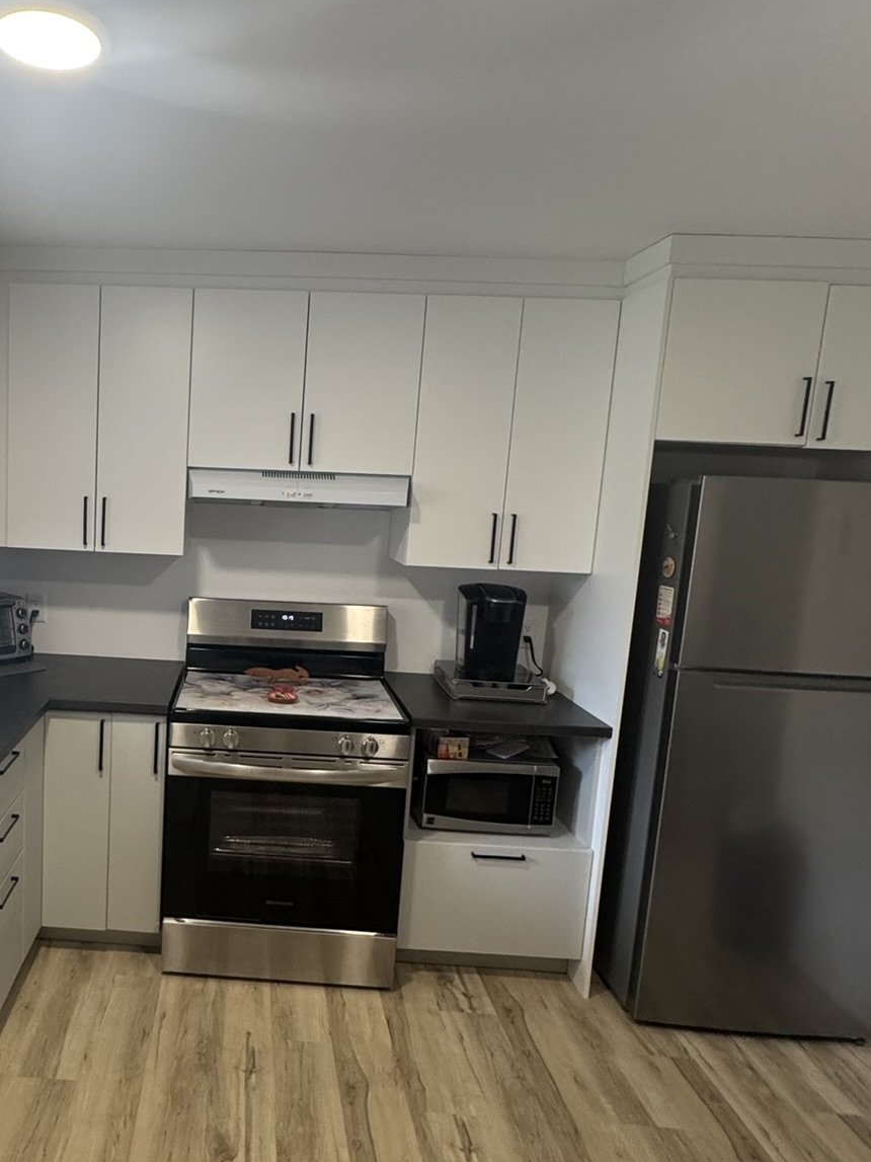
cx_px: 194
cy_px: 604
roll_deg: -2.5
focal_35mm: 25
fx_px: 839
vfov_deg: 69.4
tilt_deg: -8.9
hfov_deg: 51.9
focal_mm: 2.22
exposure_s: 1/120
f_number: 2.2
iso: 320
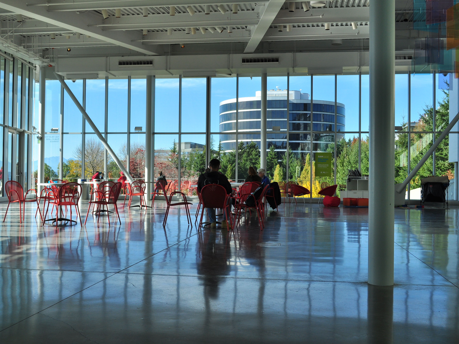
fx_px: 570
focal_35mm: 43
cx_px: 213
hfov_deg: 43.8
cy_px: 174
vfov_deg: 33.6
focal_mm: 26
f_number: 8
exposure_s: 1/250
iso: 200
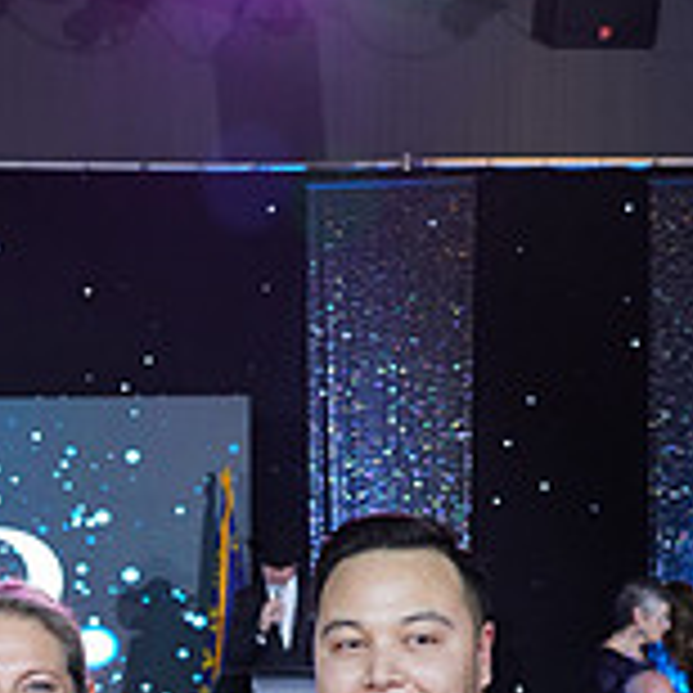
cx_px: 34
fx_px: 2763
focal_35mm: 122
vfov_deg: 13.3
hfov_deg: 14.1
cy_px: 1098
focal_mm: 38
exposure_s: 1/200
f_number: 5
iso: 1600
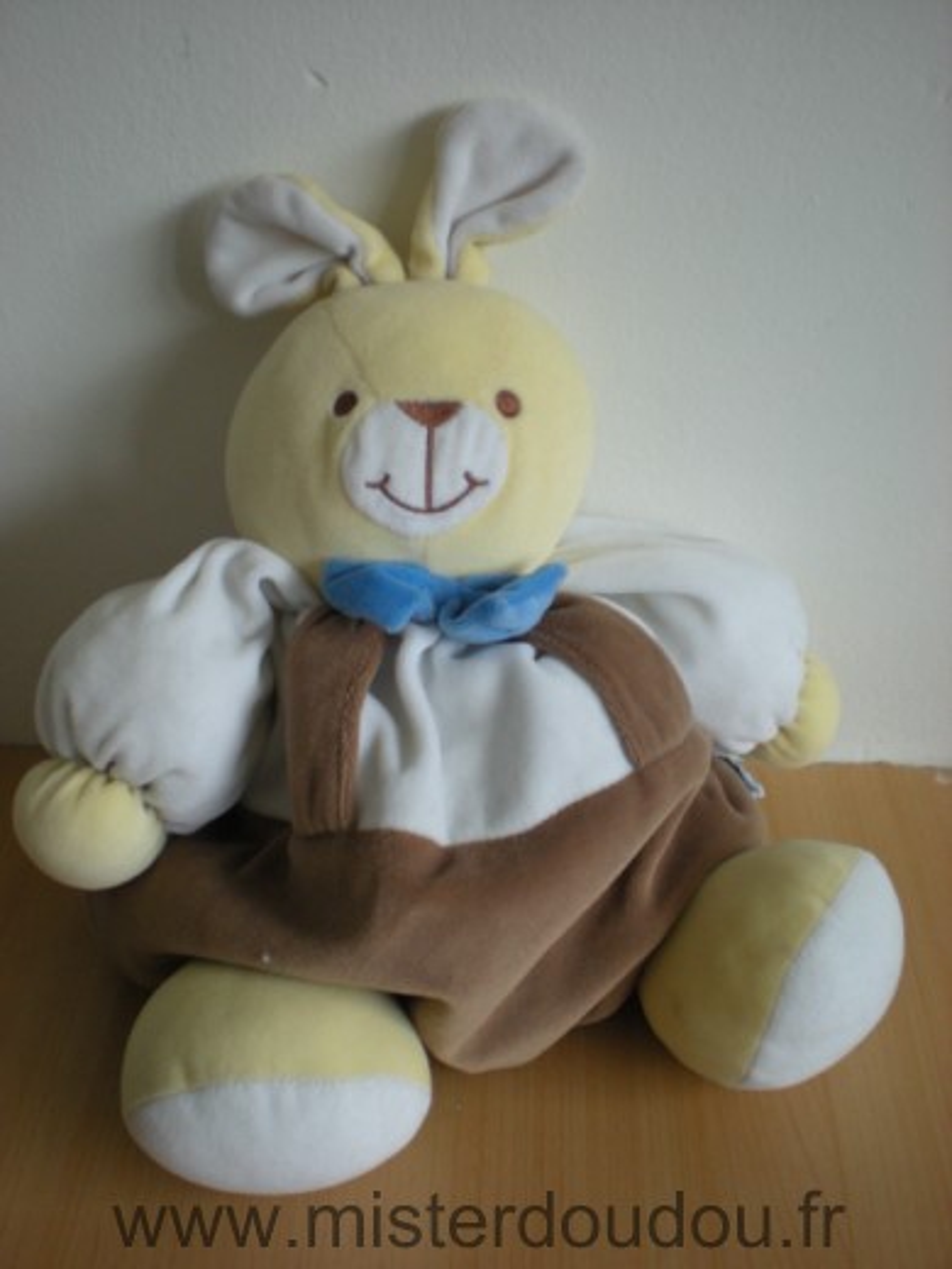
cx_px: 476
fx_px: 1393
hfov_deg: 37.7
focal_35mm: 38
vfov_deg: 49.0
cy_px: 634
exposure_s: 1/18
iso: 200
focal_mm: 6.3
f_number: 3.1
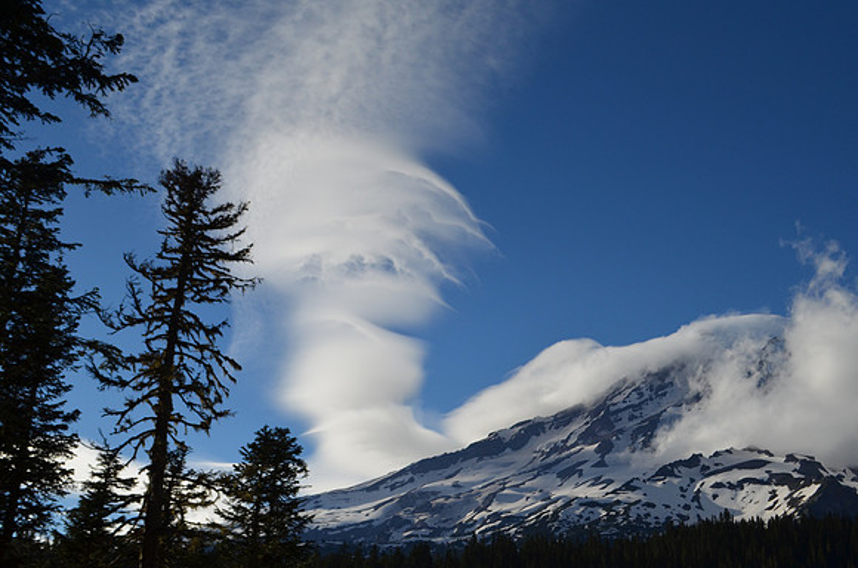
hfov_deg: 49.6
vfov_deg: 34.1
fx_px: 927
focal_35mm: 39
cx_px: 429
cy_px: 284
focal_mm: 26
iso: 360
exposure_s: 1/2000
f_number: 8
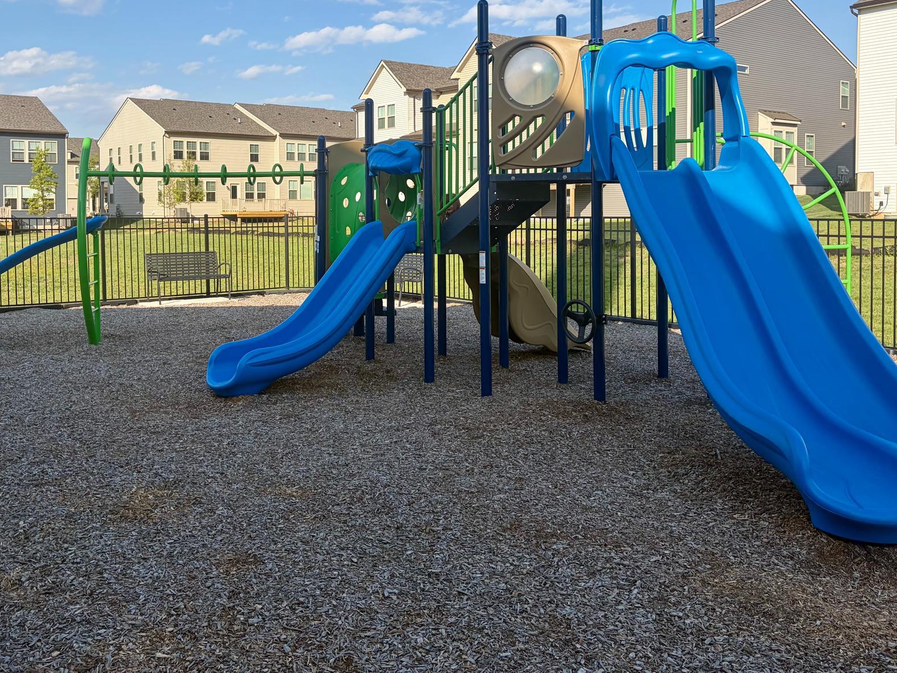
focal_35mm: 34
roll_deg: +0.2
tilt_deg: -0.3
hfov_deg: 53.8
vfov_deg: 41.4
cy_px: 240
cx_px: 402
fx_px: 881
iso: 50
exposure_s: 1/2364
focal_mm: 5.96
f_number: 1.6
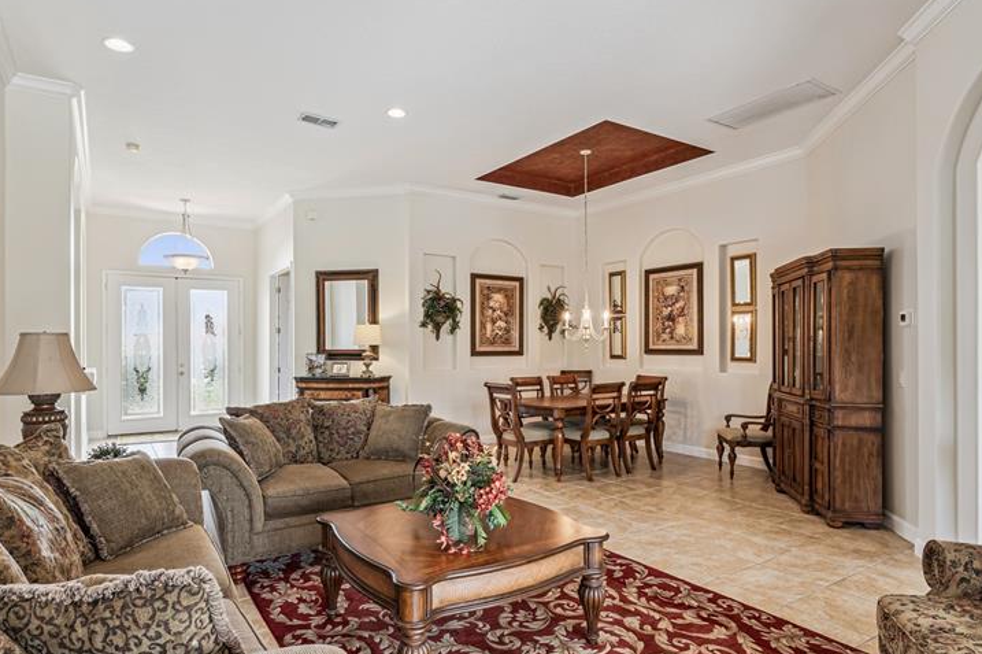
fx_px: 580
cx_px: 492
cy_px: 341
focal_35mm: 21
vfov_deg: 58.7
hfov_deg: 80.5
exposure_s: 1/20
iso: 800
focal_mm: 14.9
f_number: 11
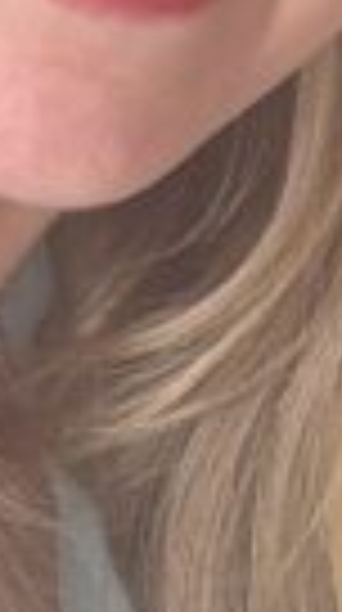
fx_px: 3062
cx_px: 472
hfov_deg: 6.3
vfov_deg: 11.2
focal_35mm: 189
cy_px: -76
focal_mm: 2.69
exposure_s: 1/121
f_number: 1.9
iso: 20
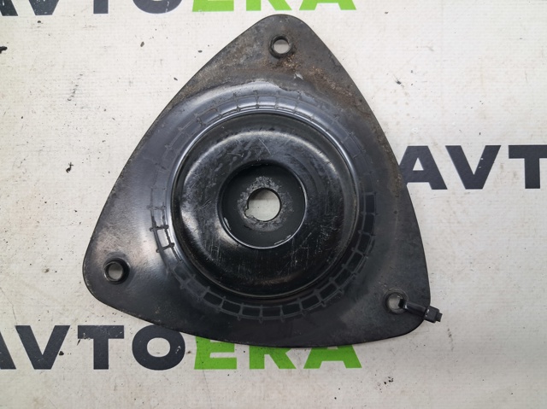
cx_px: 274
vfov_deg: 51.3
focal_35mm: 27
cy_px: 204
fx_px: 426
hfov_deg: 65.4
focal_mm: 4
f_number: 1.8
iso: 50
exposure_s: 1/50
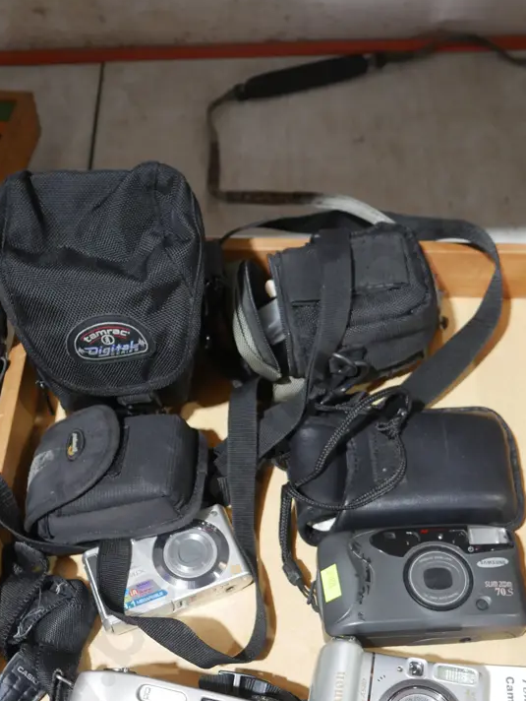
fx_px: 931
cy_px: 439
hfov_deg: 31.6
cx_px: 268
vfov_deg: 40.9
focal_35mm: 46
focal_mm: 16
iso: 800
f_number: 3.6
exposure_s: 1/60
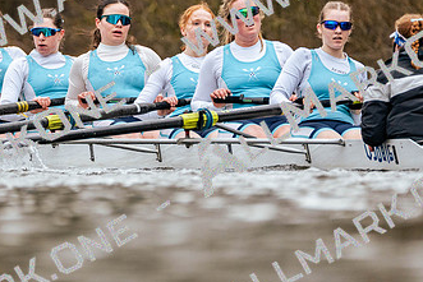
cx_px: 88
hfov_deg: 2.0
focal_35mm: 1050
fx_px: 12342
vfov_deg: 1.3
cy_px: 77
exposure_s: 1/2000
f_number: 6.3
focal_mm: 600
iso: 1600
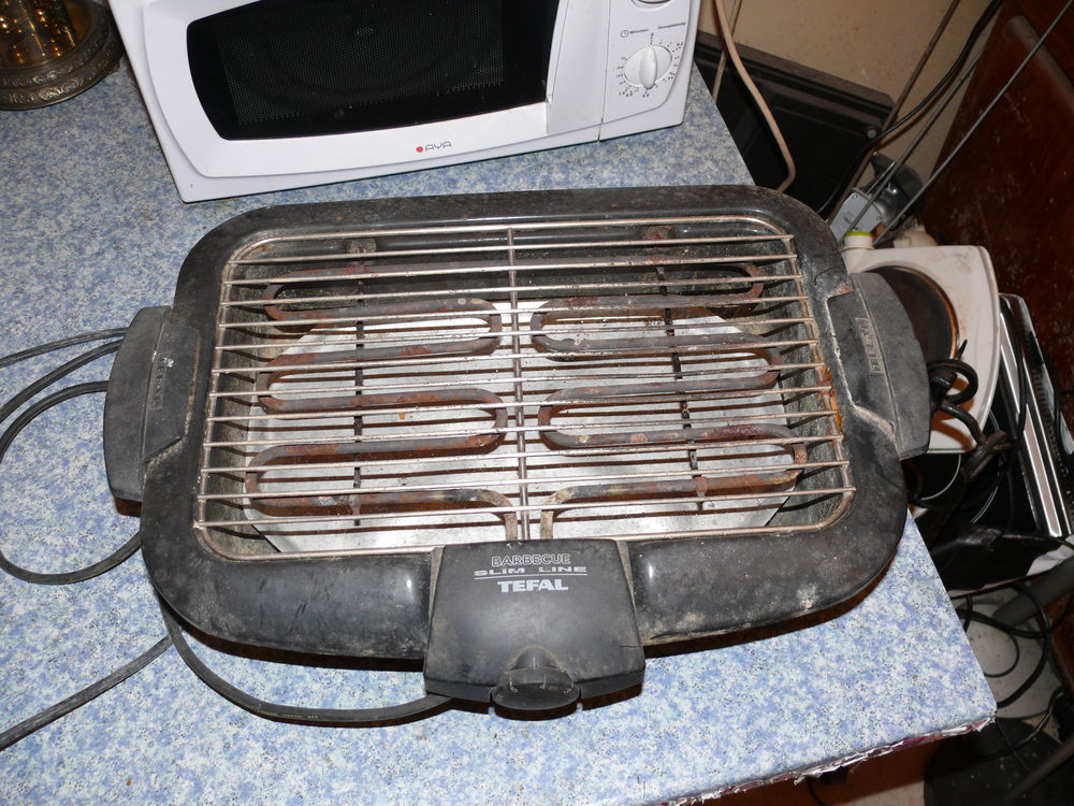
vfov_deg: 40.7
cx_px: 537
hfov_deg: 52.6
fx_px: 1086
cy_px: 403
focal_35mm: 35
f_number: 2.8
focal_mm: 7.4
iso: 100
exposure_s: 1/30
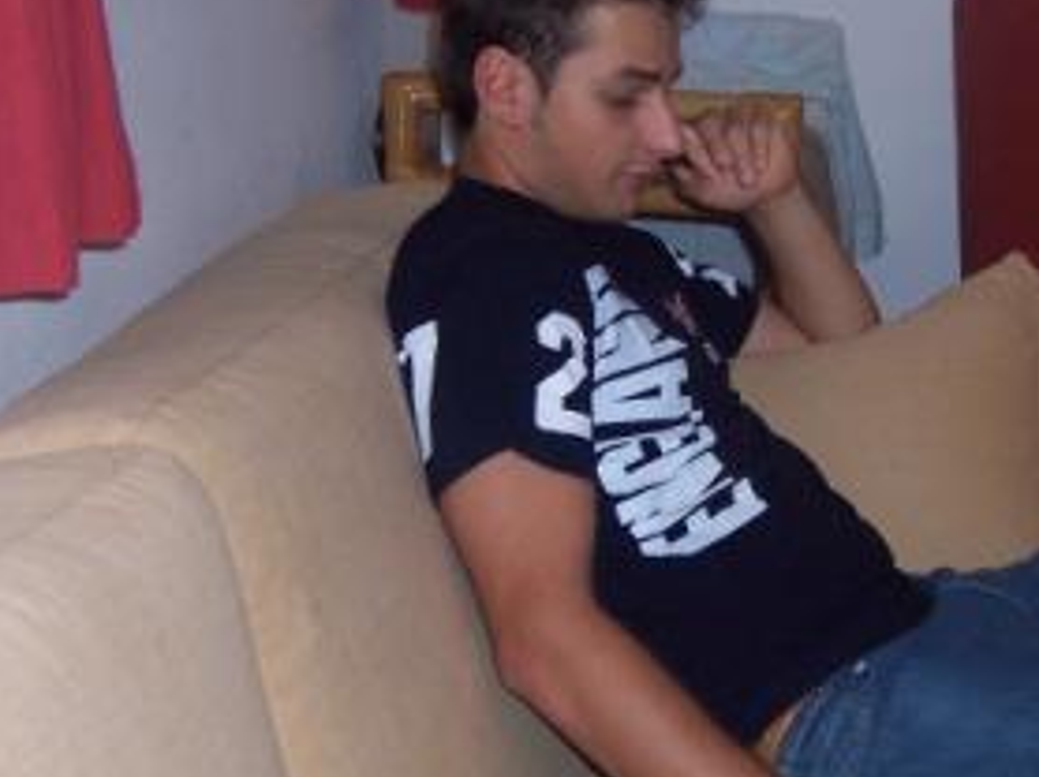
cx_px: 740
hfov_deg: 24.5
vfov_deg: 18.6
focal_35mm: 79
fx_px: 2369
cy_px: 359
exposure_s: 1/60
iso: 140
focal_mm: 8.2
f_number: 3.4
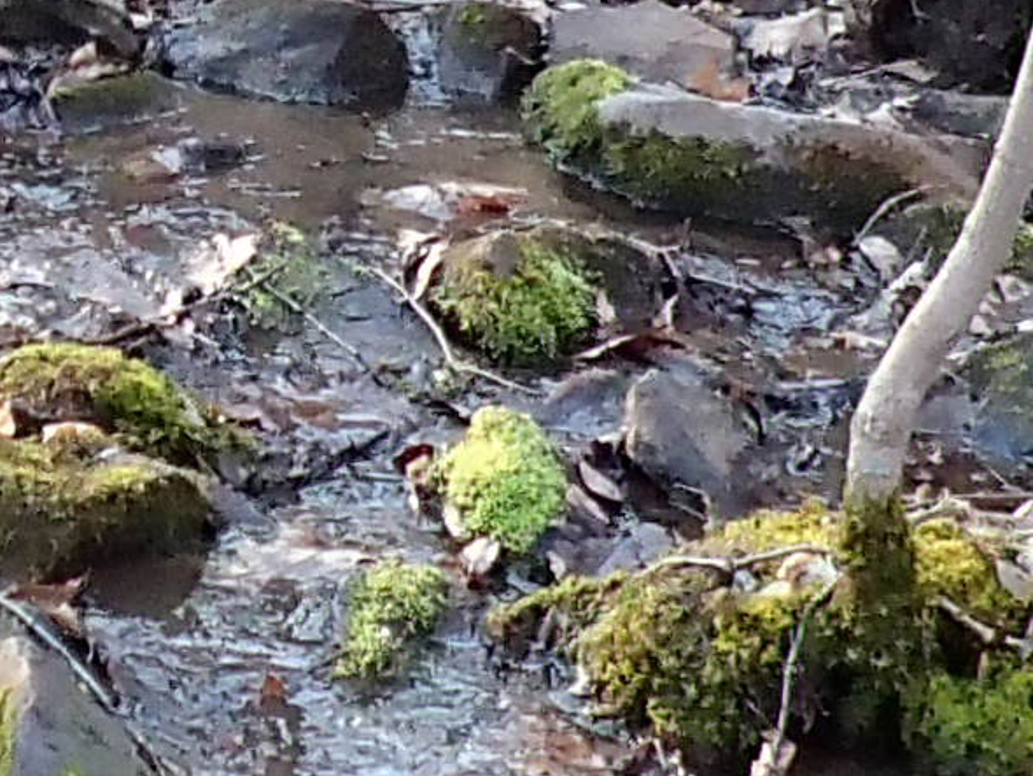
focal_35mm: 168
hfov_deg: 11.2
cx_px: -648
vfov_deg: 8.7
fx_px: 5015
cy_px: -161
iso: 640
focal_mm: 4.5
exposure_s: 1/500
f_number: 2
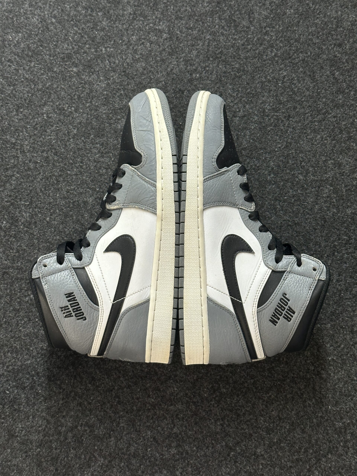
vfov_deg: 39.7
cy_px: 238
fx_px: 660
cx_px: 178
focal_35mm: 48
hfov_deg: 30.3
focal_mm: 6.86
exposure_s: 1/34
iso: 250
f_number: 1.78
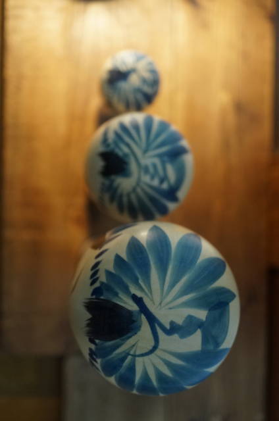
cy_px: 210
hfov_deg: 29.7
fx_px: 525
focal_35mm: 45
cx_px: 140
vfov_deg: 43.7
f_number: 4
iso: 1600
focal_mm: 30
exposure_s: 1/60
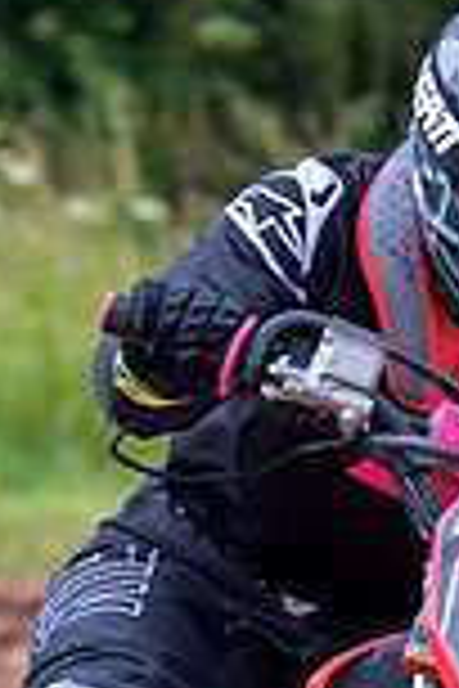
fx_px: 16427
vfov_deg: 2.4
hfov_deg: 1.6
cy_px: 767
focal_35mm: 859
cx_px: 626
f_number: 5
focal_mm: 115
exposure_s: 1/320
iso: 160
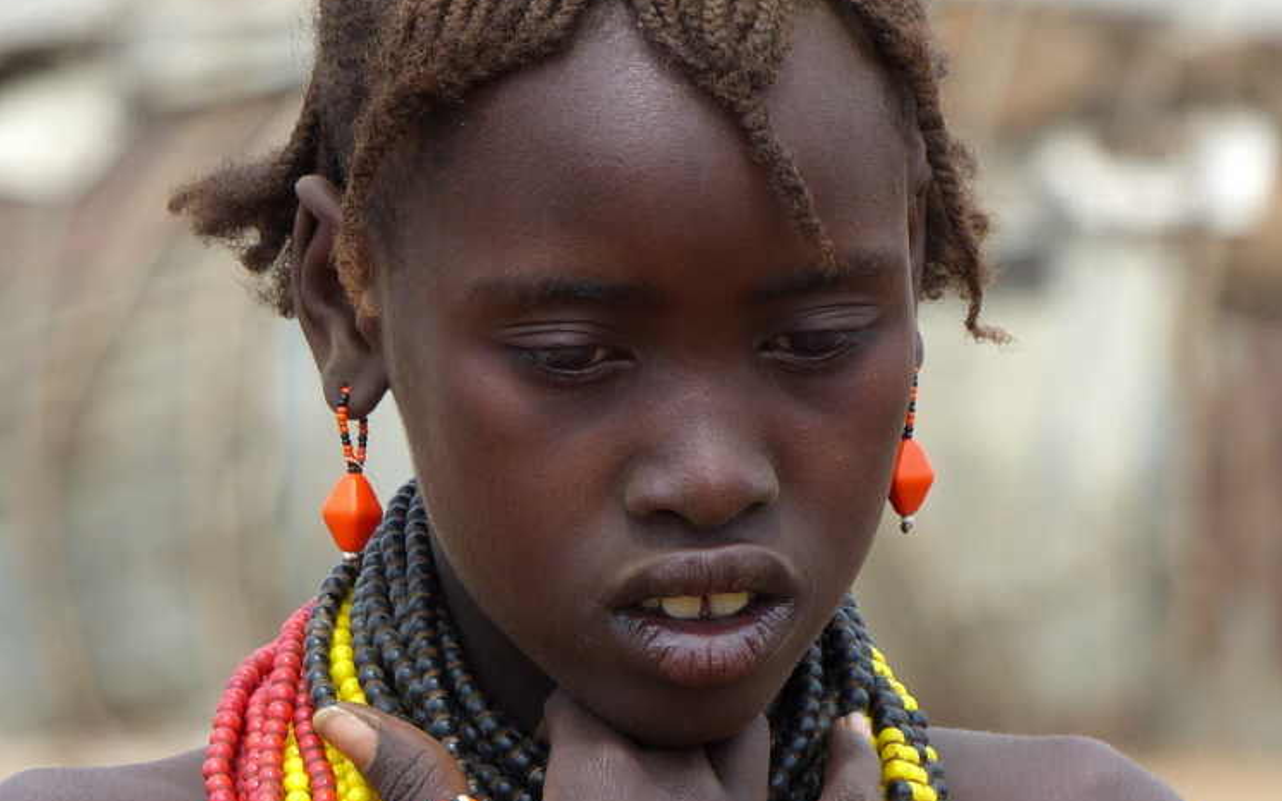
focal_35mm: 500
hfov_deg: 4.2
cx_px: 640
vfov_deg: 2.6
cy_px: 462
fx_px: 17467
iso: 100
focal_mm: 63.4
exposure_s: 1/640
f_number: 4
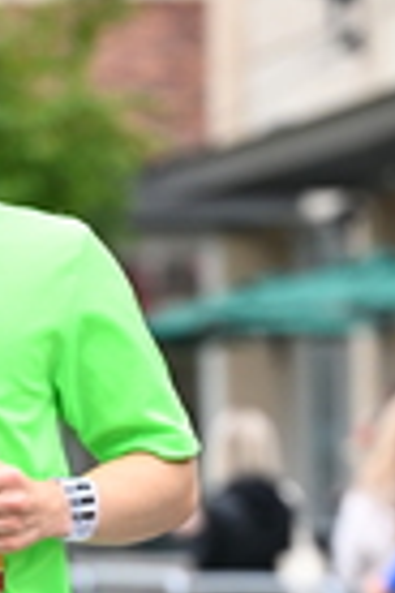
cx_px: 97
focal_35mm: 368
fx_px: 6056
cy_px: 662
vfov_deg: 5.6
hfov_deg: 3.7
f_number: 2.8
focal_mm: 92
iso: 1250
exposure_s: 1/1250
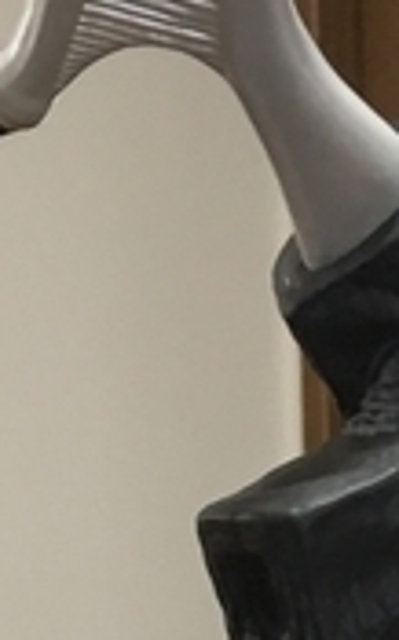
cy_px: 1708
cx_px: 699
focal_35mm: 211
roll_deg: +1.9
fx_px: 3680
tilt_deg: -3.2
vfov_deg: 8.7
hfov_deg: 6.1
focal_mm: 4.15
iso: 32
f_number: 2.2
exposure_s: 1/15
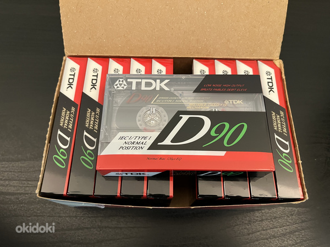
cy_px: 124
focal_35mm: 26
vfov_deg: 53.1
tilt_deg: -67.1
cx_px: 165
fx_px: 248
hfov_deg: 67.3
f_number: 1.6
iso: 500
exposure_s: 1/33
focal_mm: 5.1
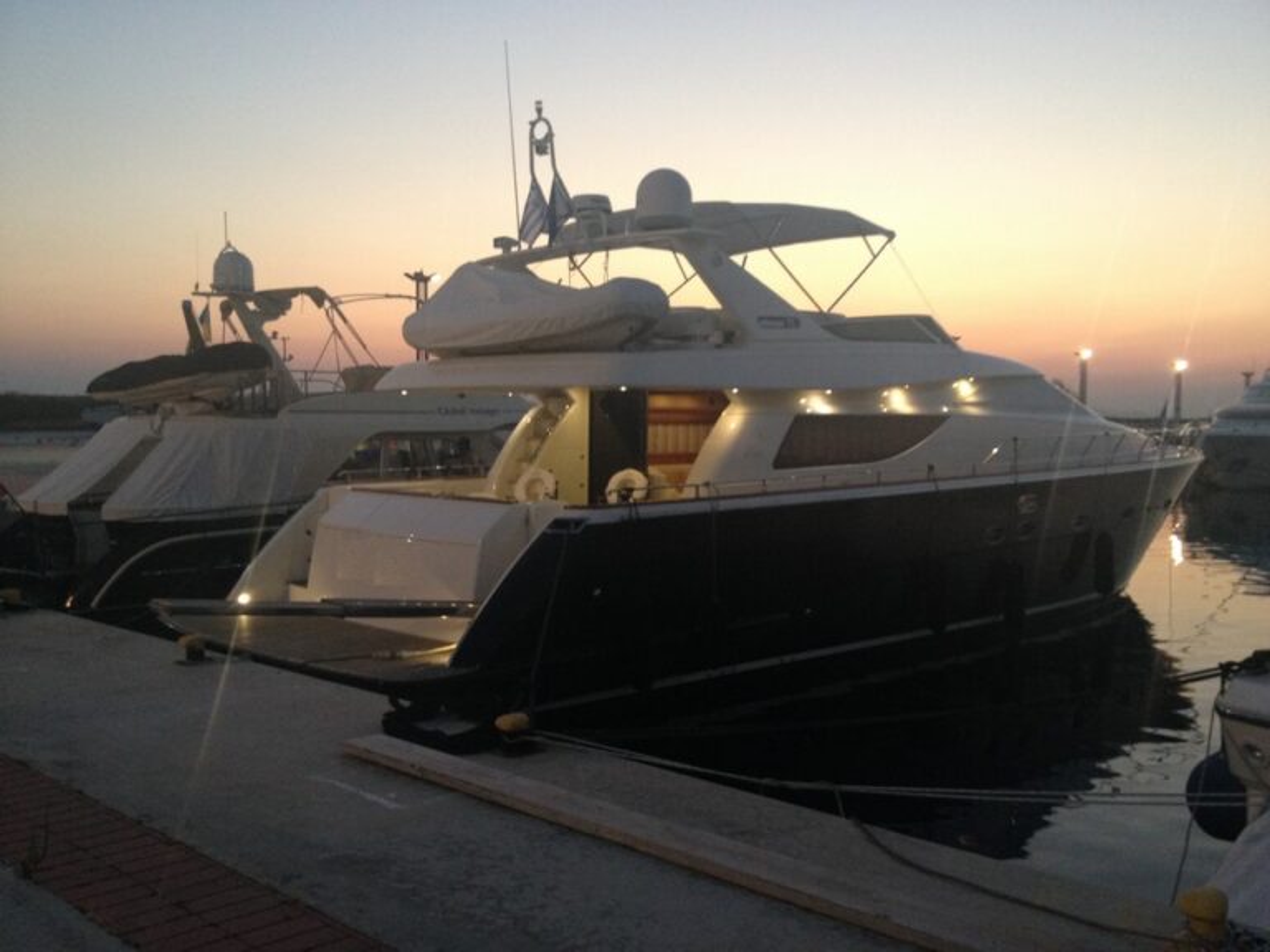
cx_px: 635
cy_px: 476
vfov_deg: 40.7
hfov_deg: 52.6
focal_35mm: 35
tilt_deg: -7.1
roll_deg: -0.5
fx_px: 1284
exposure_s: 1/20
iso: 160
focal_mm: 4.28
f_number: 2.4
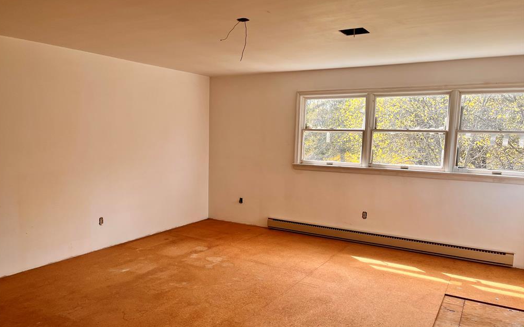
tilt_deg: -7.1
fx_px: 400
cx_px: 259
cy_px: 180
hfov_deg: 66.5
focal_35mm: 28
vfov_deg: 44.5
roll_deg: -1.2
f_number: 1.6
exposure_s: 1/282
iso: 40
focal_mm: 5.1
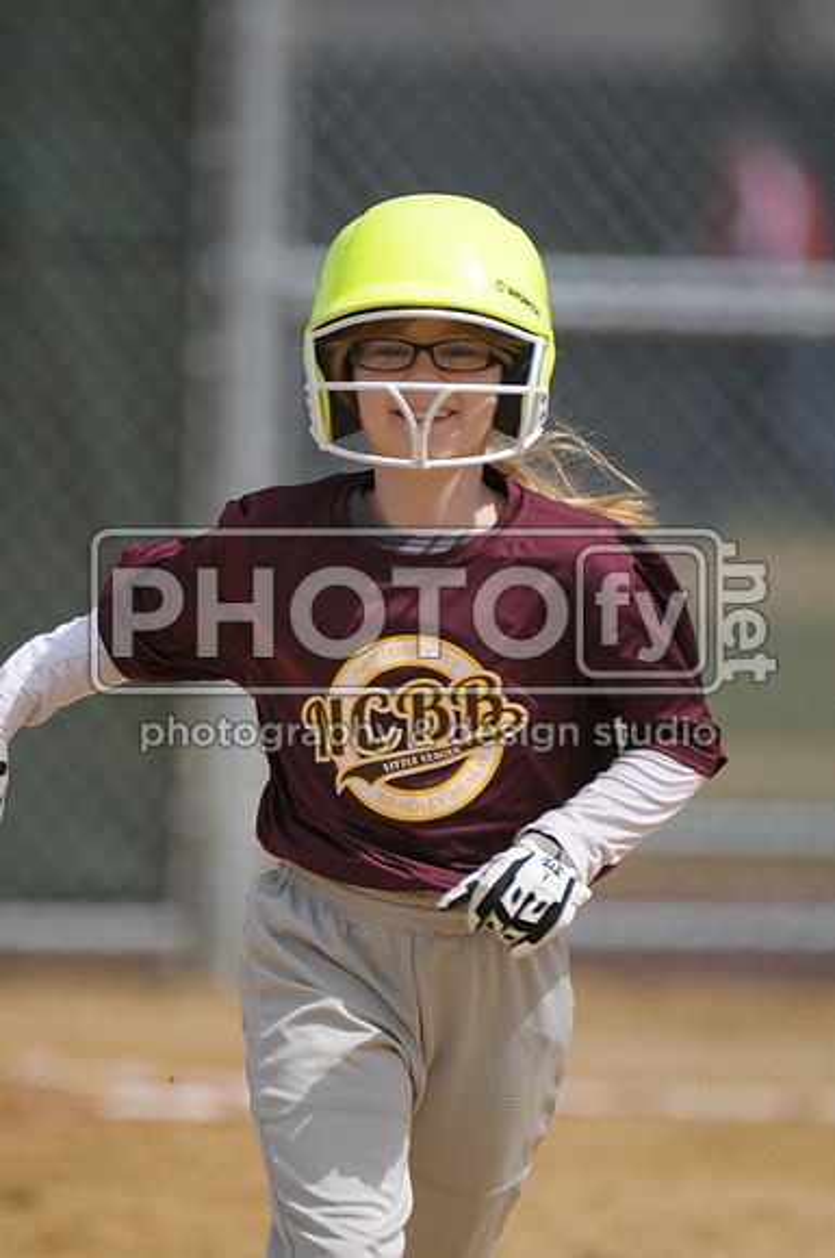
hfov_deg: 2.3
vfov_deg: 3.4
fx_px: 20936
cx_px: 418
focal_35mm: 600
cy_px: 629
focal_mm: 400
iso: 400
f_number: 4
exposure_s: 1/4000
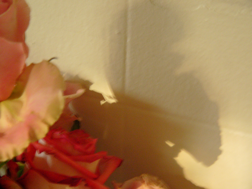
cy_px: 94
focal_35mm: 132
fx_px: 961
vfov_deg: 11.2
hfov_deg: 14.9
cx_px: 126
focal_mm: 21.9
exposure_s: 1/6
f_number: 2.8
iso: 200
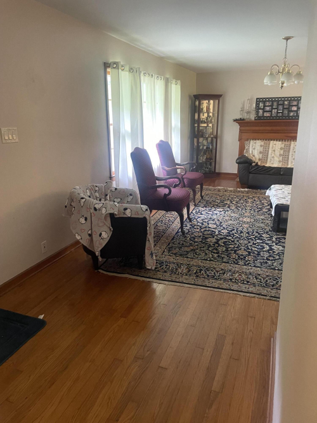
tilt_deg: -17.0
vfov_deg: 67.3
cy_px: 212
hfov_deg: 53.0
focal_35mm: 26
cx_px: 158
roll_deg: +1.1
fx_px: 318
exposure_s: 1/60
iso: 400
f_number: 1.6
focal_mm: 4.2
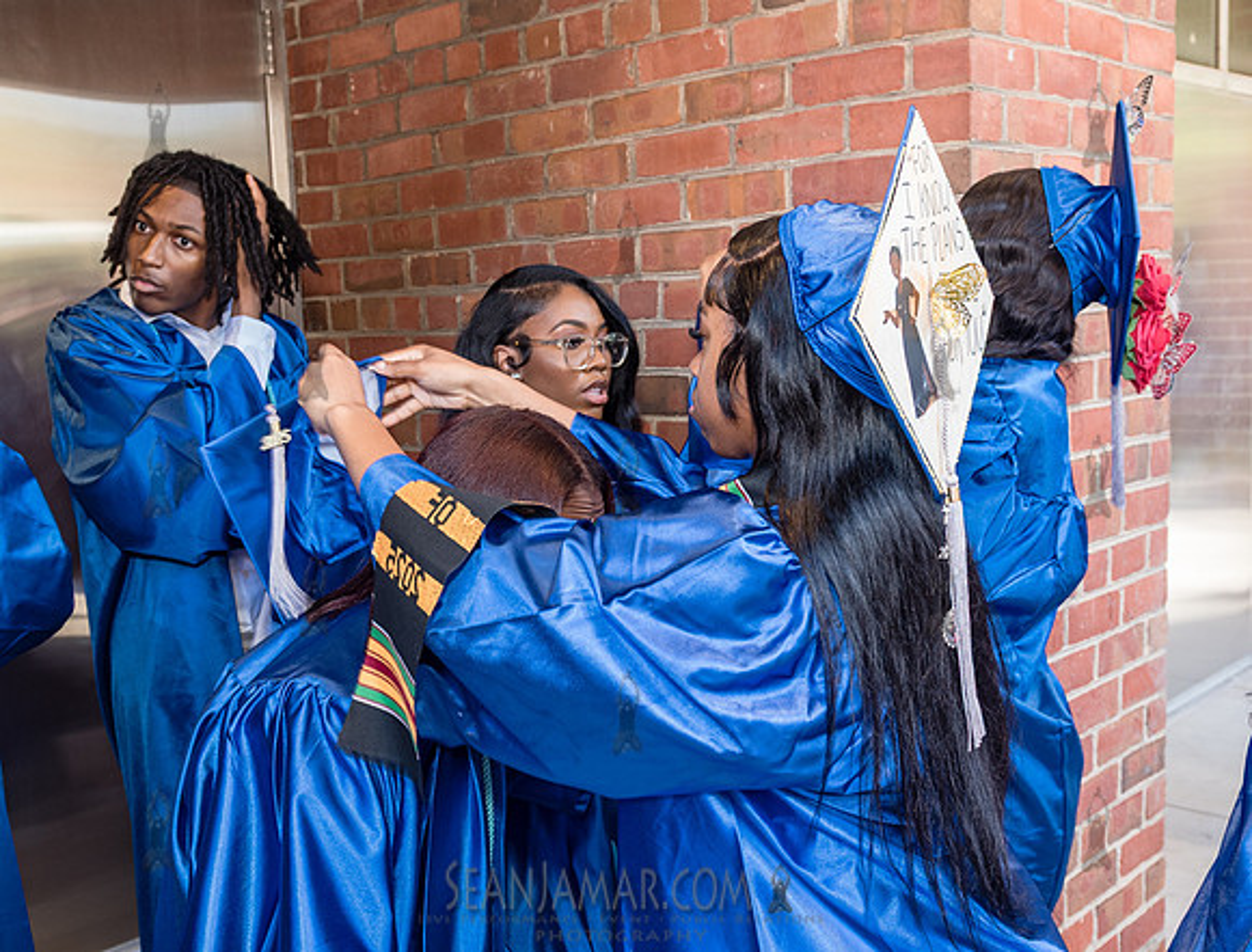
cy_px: 473
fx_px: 1443
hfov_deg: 46.9
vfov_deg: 36.5
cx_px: 590
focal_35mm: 40
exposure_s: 1/60
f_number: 4.5
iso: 400
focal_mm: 24
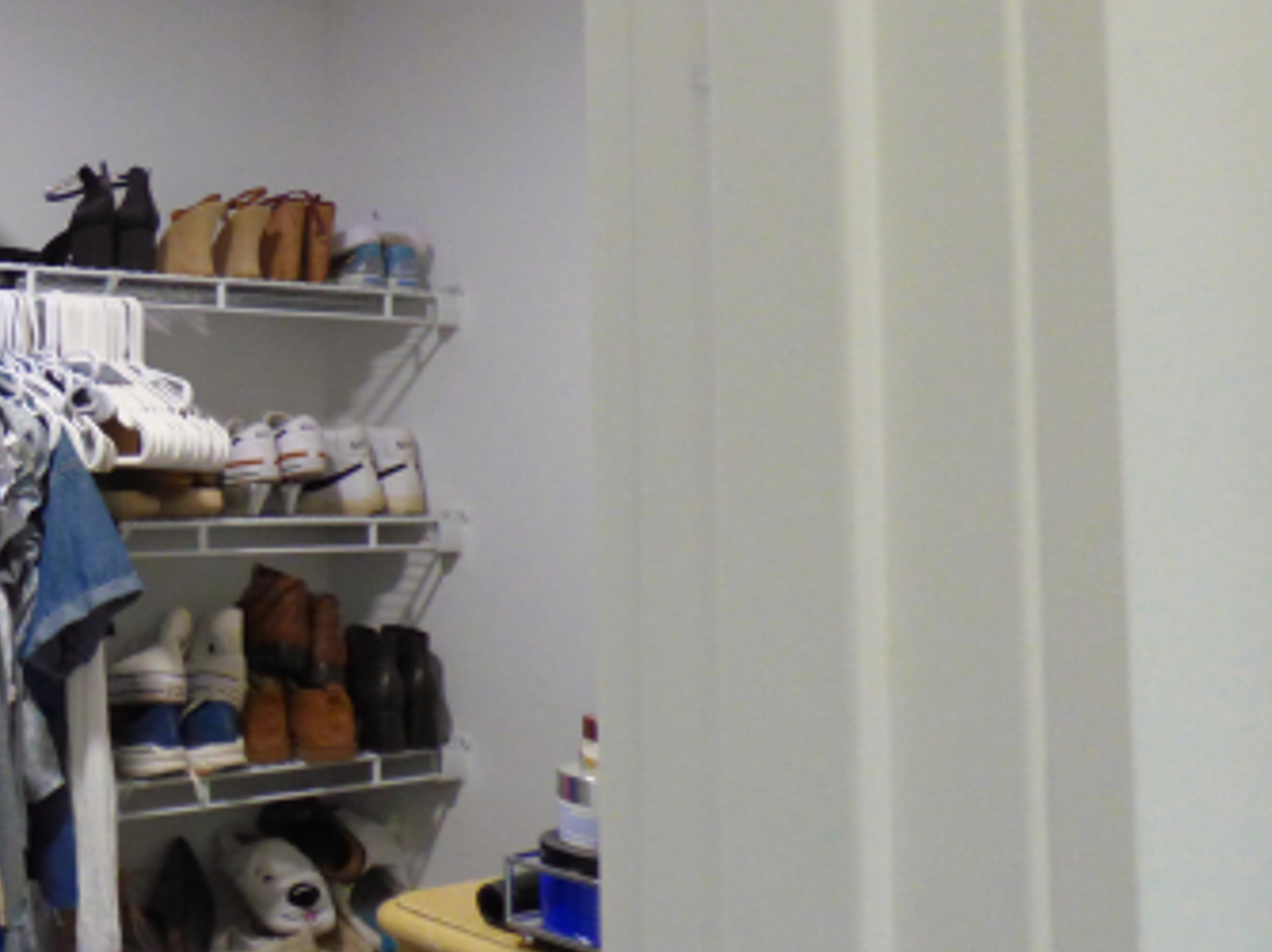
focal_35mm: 40
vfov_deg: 35.8
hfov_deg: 41.1
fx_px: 1469
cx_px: 13
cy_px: 404
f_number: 2.8
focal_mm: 3.58
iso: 400
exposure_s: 1/60
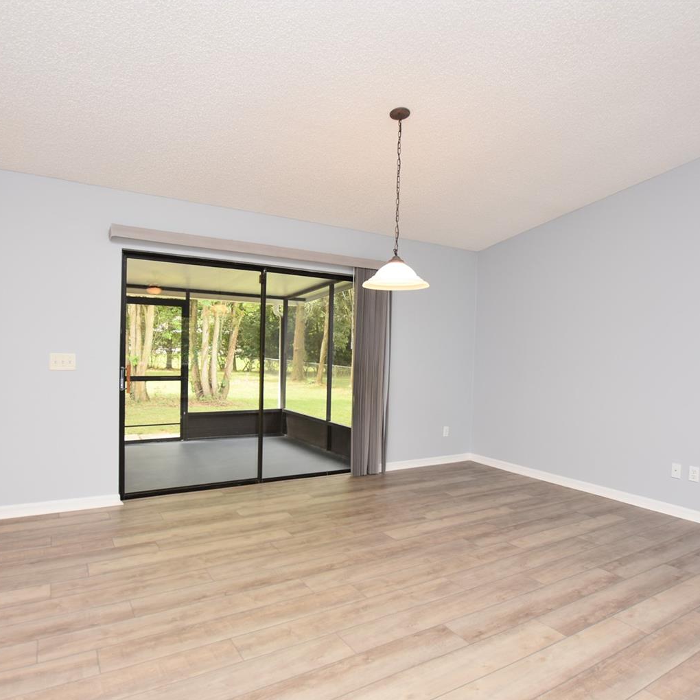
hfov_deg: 74.8
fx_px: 458
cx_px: 353
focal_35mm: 20
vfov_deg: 74.8
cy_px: 364
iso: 250
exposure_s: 1/60
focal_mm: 10
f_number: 4
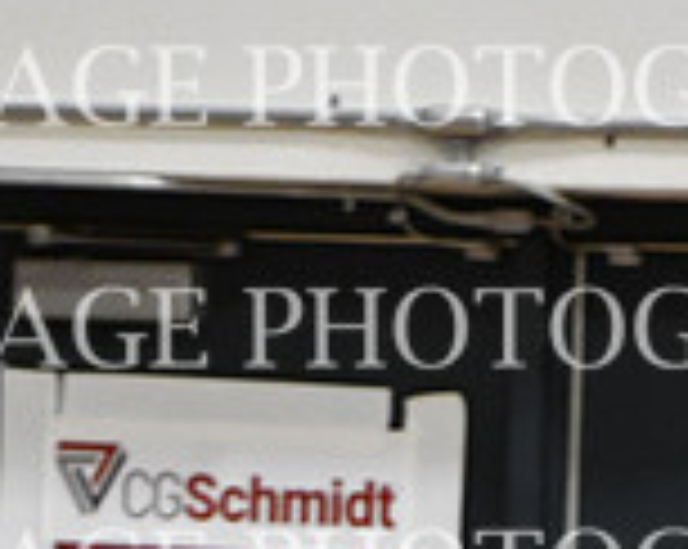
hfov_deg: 1.8
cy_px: 1174
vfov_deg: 1.4
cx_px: 214
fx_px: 21739
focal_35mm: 1069
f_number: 2.8
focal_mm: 200
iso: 5000
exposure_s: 1/800
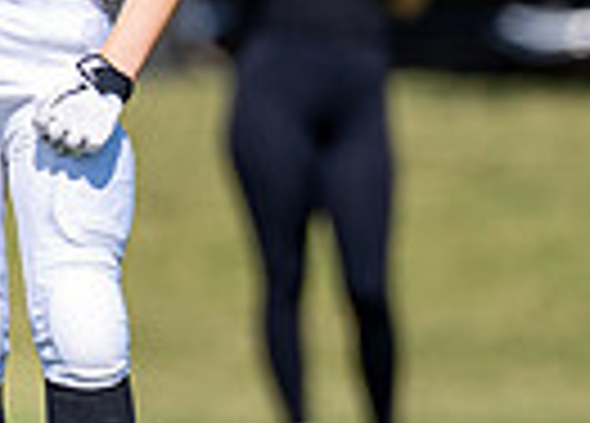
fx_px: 22337
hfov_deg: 1.5
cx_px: -43
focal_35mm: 1331
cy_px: -27
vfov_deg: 1.1
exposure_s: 1/4000
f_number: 2.8
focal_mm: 200
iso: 200
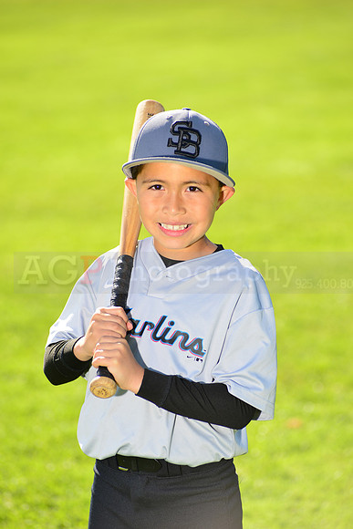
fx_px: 2499
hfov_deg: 8.1
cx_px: 176
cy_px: 264
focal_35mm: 170
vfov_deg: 12.1
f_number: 5
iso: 100
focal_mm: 170
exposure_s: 1/250
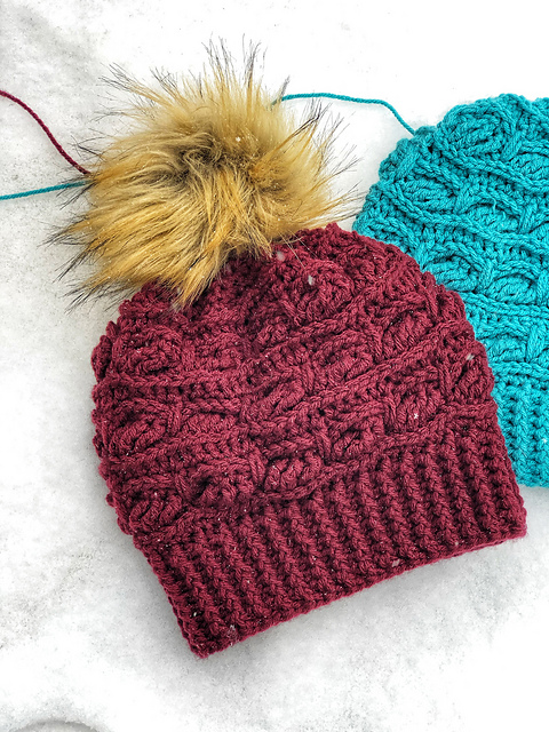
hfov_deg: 25.7
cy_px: 366
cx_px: 274
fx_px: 1205
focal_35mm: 57
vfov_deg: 33.8
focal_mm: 6.6
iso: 25
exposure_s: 1/60
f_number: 2.8
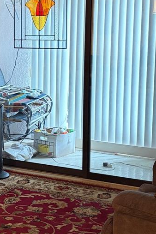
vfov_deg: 24.7
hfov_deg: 16.2
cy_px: 93
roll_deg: +0.5
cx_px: -13
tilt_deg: -7.0
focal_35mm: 82
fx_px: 533
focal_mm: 5.96
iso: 320
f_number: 1.6
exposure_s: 1/40
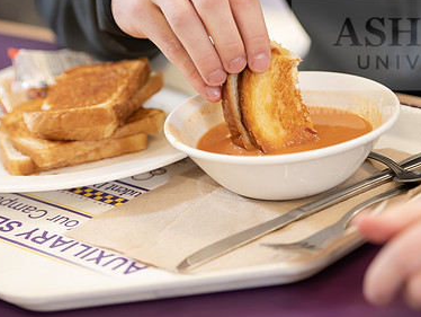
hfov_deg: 12.0
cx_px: 258
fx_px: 1996
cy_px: 133
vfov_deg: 9.1
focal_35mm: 164
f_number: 3.2
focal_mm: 110
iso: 1000
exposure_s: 1/125
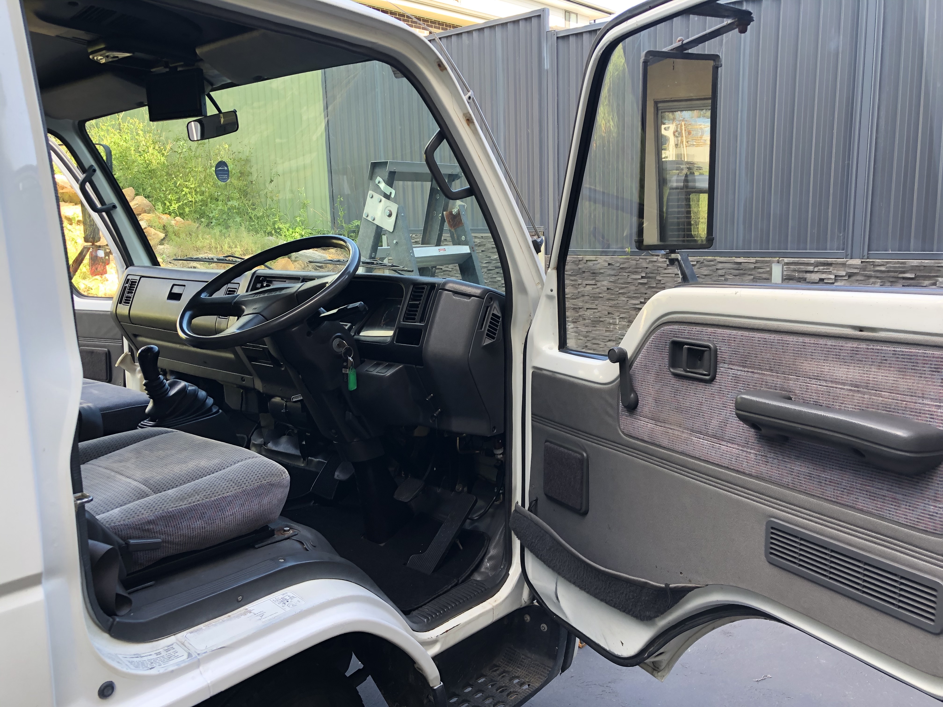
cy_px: 354
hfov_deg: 63.4
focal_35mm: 28
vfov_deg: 49.7
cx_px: 472
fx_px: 763
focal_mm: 4
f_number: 1.8
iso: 40
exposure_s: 1/120
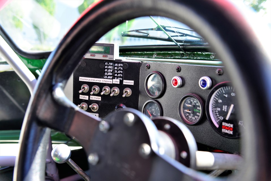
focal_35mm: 38
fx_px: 286
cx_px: 136
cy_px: 90
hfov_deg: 50.7
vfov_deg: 35.1
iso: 200
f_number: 5
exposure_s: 1/100
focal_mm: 38
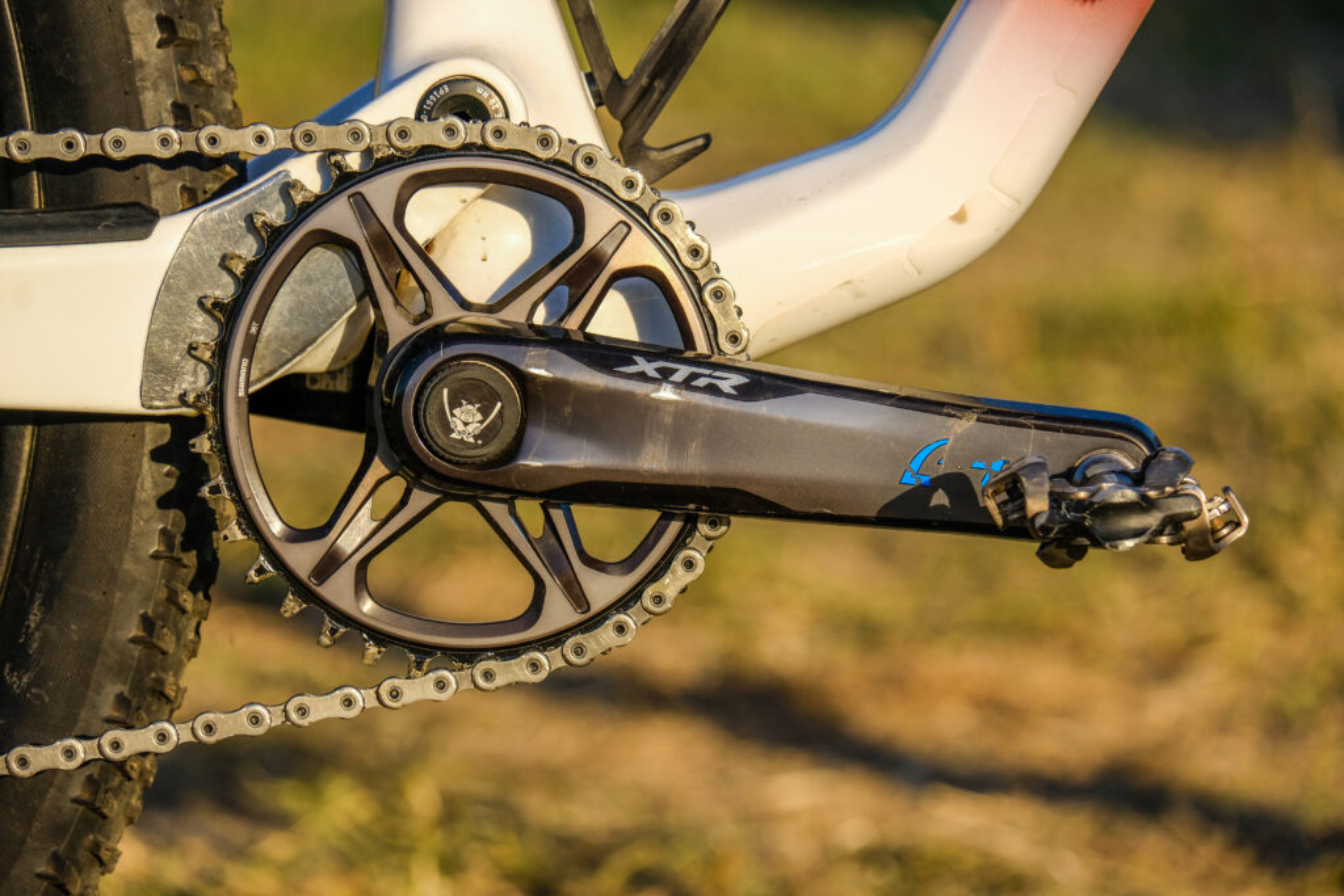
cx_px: 672
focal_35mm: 345
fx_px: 12881
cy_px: 448
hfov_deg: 6.0
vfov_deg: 4.0
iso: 320
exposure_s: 1/500
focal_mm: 230
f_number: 7.1
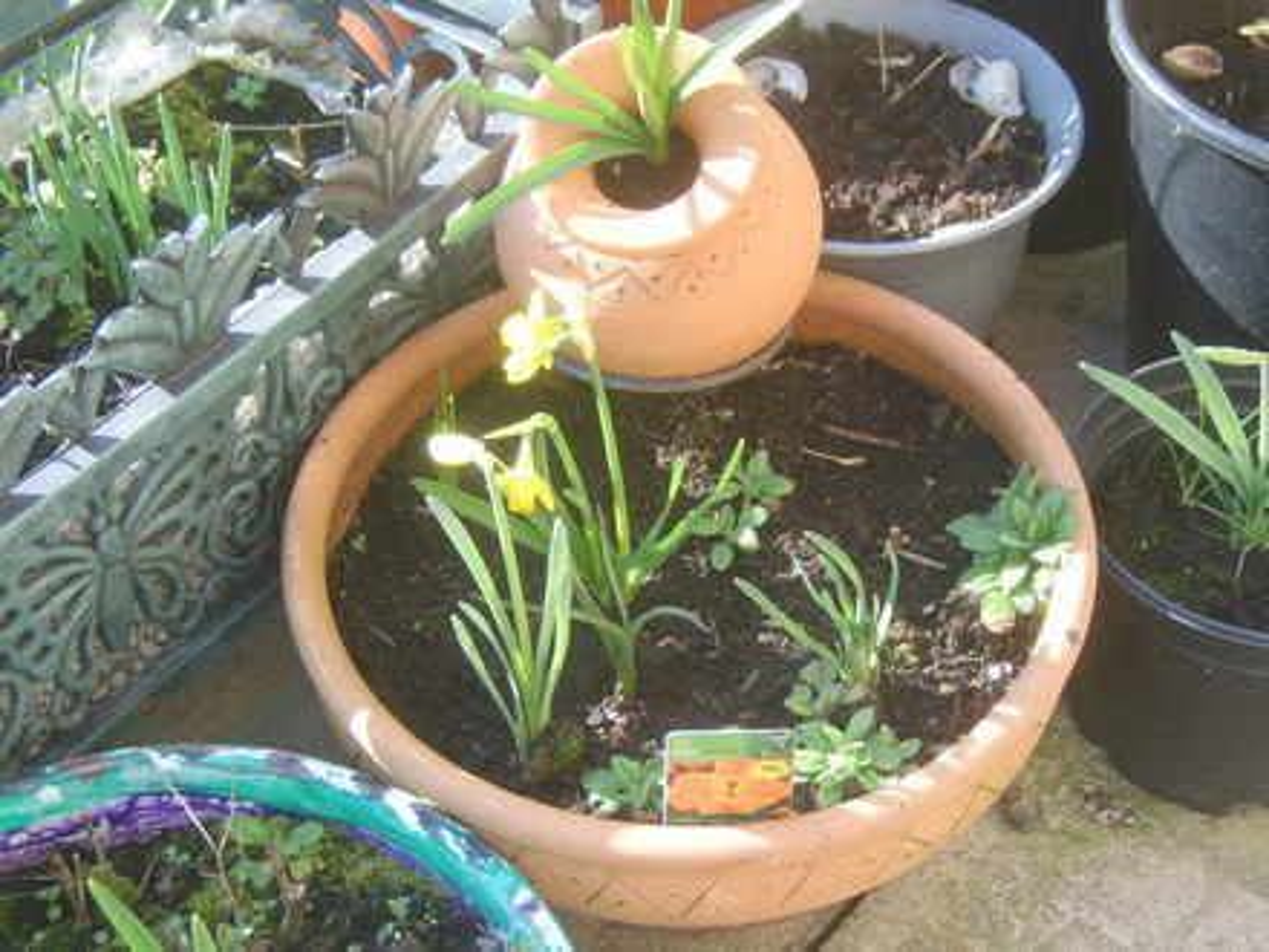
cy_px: 476
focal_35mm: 54
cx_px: 634
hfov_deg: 35.5
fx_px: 1980
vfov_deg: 27.0
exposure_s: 1/60
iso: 50
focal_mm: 14.04
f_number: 3.5
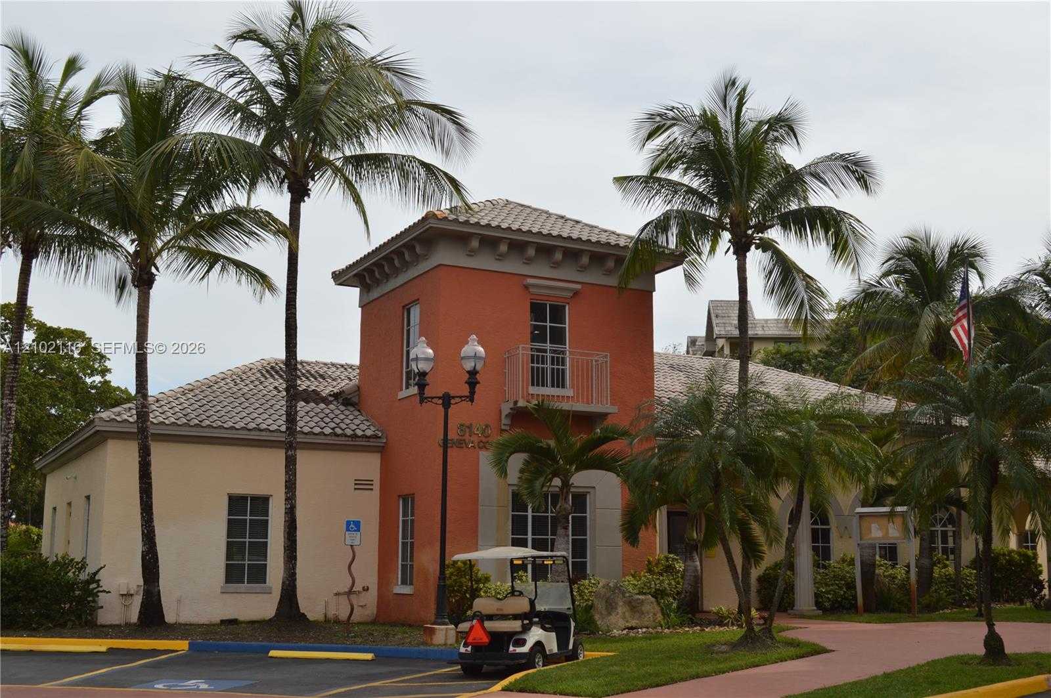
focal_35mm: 39
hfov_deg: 49.6
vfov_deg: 34.1
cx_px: 526
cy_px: 349
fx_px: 1137
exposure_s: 1/250
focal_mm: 26
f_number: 8
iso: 100
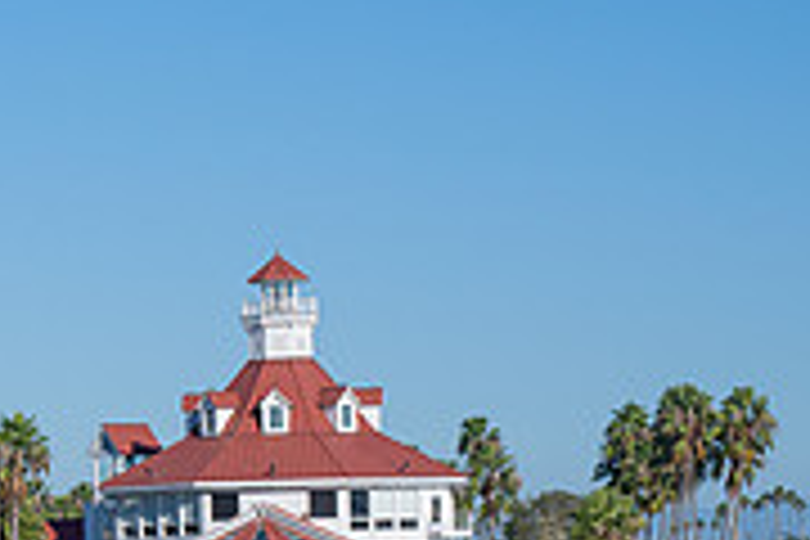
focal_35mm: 203
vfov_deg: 6.7
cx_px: -738
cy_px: 499
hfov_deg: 9.5
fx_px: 4567
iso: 200
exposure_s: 1/640
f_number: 9
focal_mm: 51
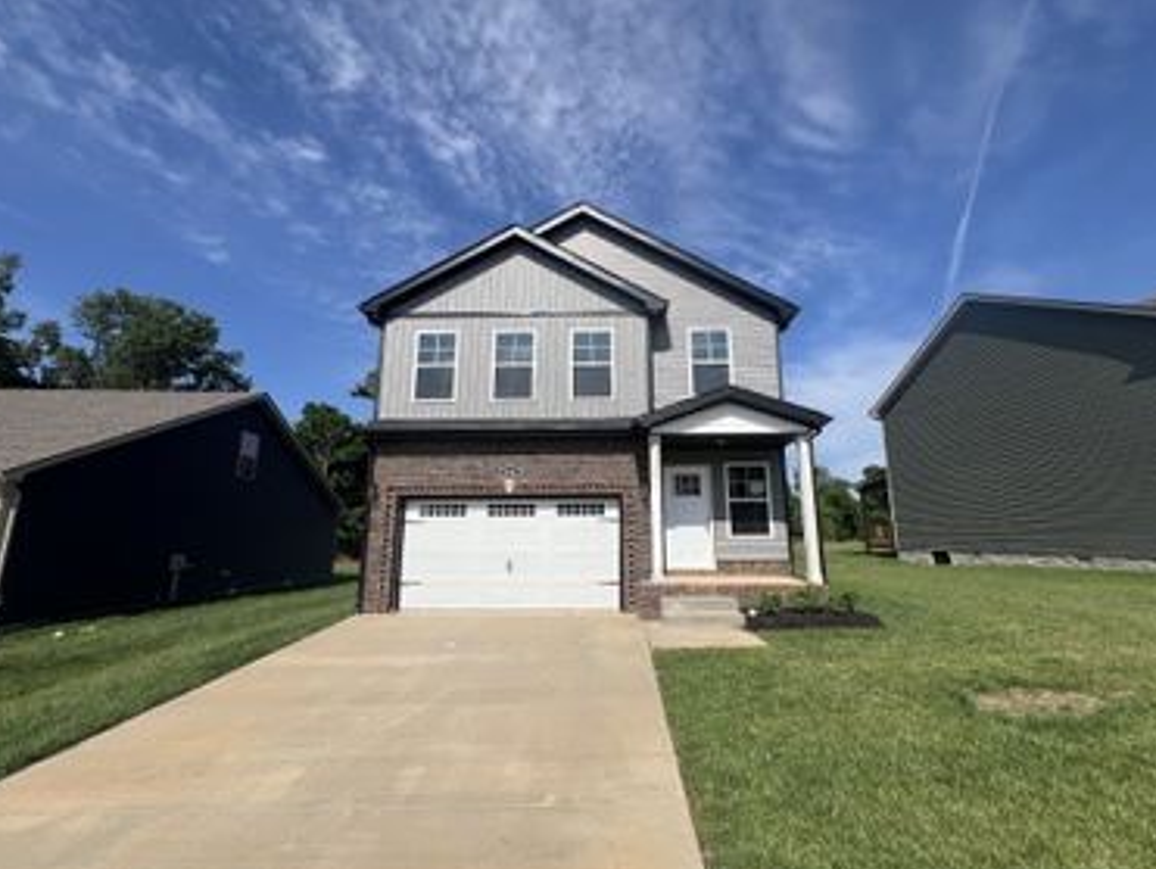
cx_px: 604
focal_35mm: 14
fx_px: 468
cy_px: 436
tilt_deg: +11.5
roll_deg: +0.1
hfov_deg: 101.9
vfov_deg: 85.8
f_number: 1.8
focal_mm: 1.57
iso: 32
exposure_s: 1/2874
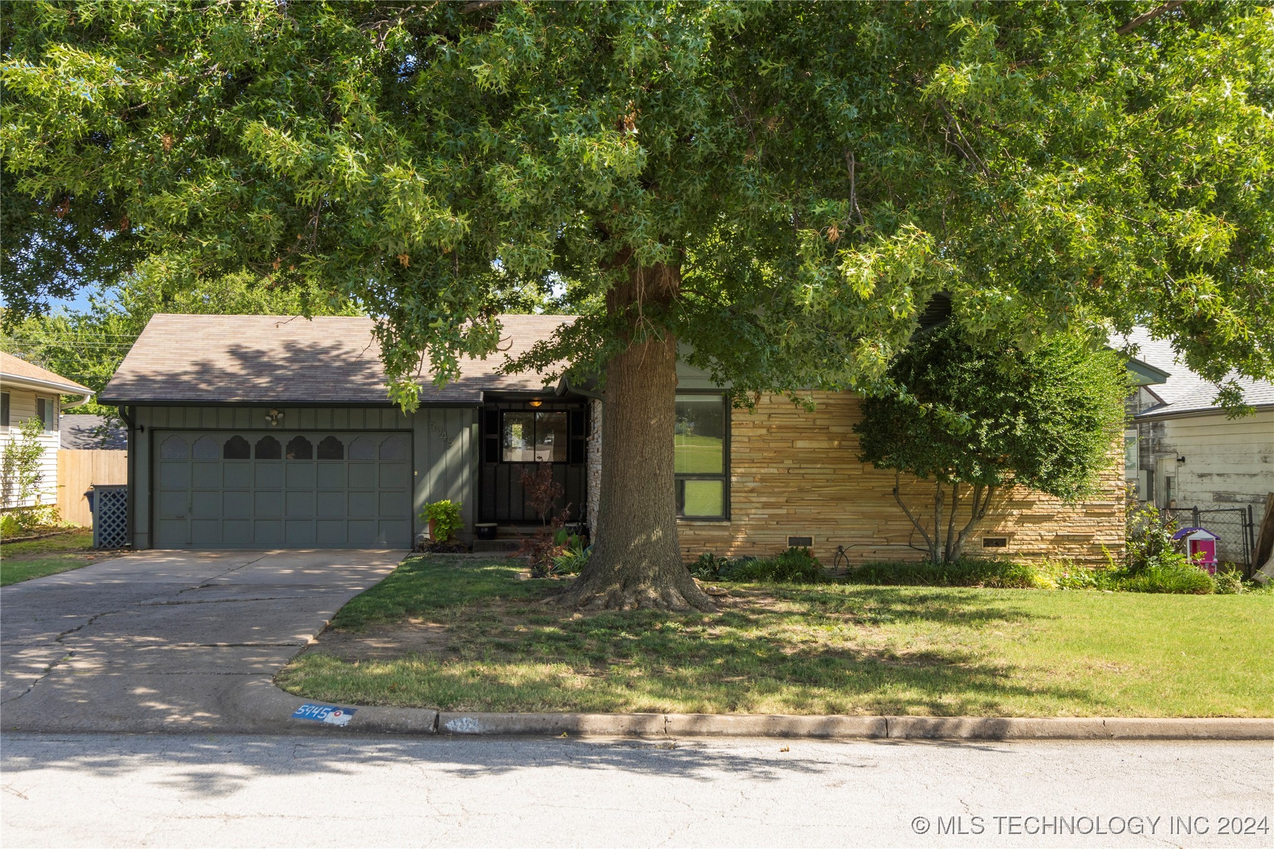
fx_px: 1415
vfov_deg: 33.4
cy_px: 424
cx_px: 637
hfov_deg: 48.5
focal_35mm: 40
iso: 320
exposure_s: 1/160
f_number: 8
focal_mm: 27
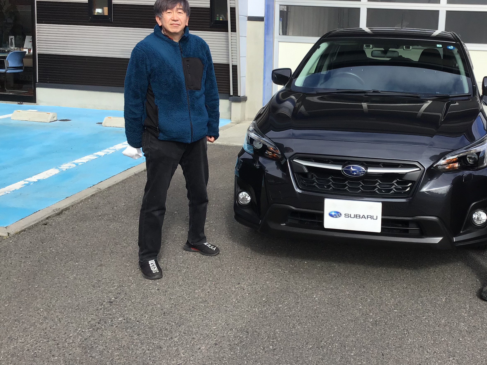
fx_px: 605
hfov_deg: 43.1
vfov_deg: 33.3
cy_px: 126
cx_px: 334
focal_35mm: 43
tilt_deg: -7.4
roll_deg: -1.7
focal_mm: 3.3
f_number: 2.4
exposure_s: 1/715
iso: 25
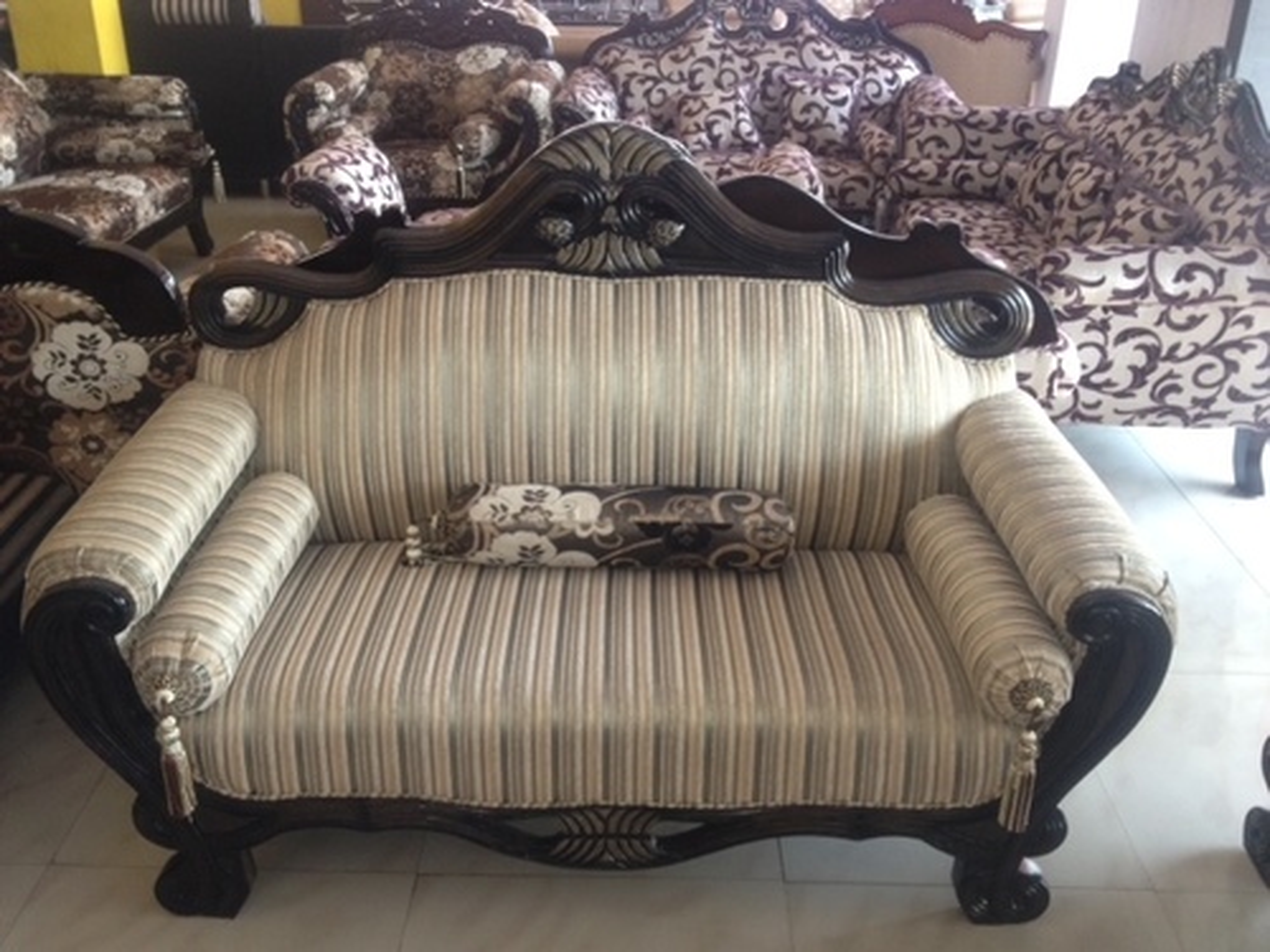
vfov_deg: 40.7
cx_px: 635
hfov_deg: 52.6
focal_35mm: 35
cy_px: 476
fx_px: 1284
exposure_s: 1/20
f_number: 2.4
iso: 125
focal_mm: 4.28
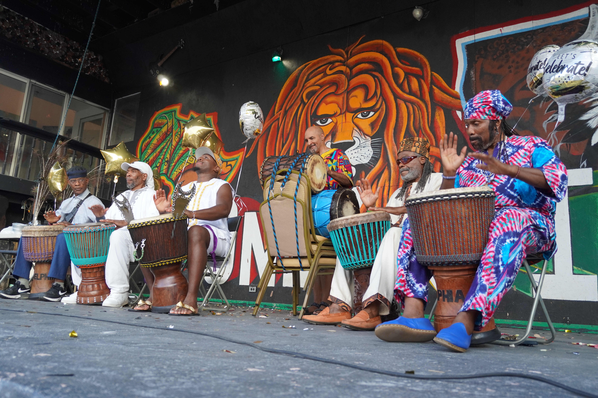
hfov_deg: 61.9
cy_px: 199
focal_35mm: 30
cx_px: 299
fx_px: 498
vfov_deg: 43.6
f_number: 4
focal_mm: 20
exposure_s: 1/160
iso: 640
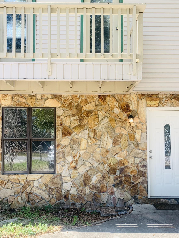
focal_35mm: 34
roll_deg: -0.1
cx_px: 91
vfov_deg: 53.8
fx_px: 234
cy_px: 134
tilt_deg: +3.3
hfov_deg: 41.8
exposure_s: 1/424
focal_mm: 4.25
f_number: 1.8
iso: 25
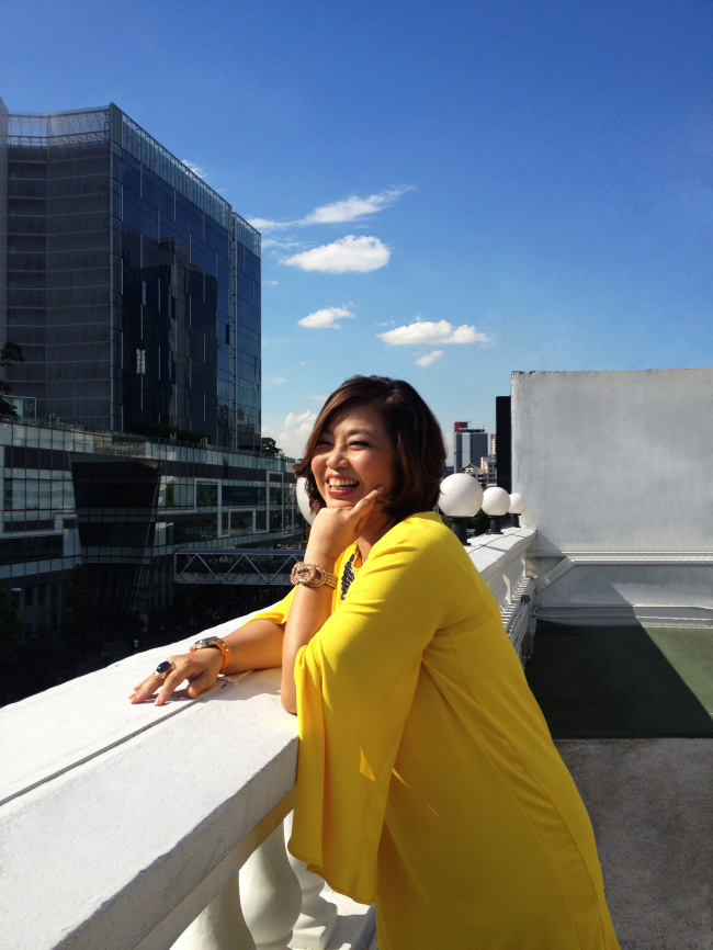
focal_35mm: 35
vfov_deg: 52.6
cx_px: 356
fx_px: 961
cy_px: 475
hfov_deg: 40.7
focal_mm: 4.28
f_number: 2.4
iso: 64
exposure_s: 1/1672
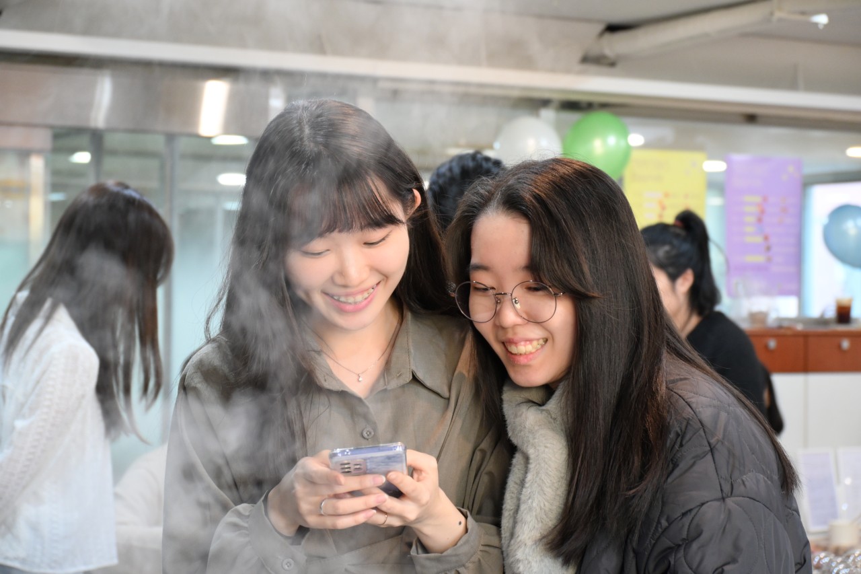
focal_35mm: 87
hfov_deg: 23.4
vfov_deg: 15.7
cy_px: 287
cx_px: 430
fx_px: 2080
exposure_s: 1/60
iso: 1250
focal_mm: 58
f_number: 5
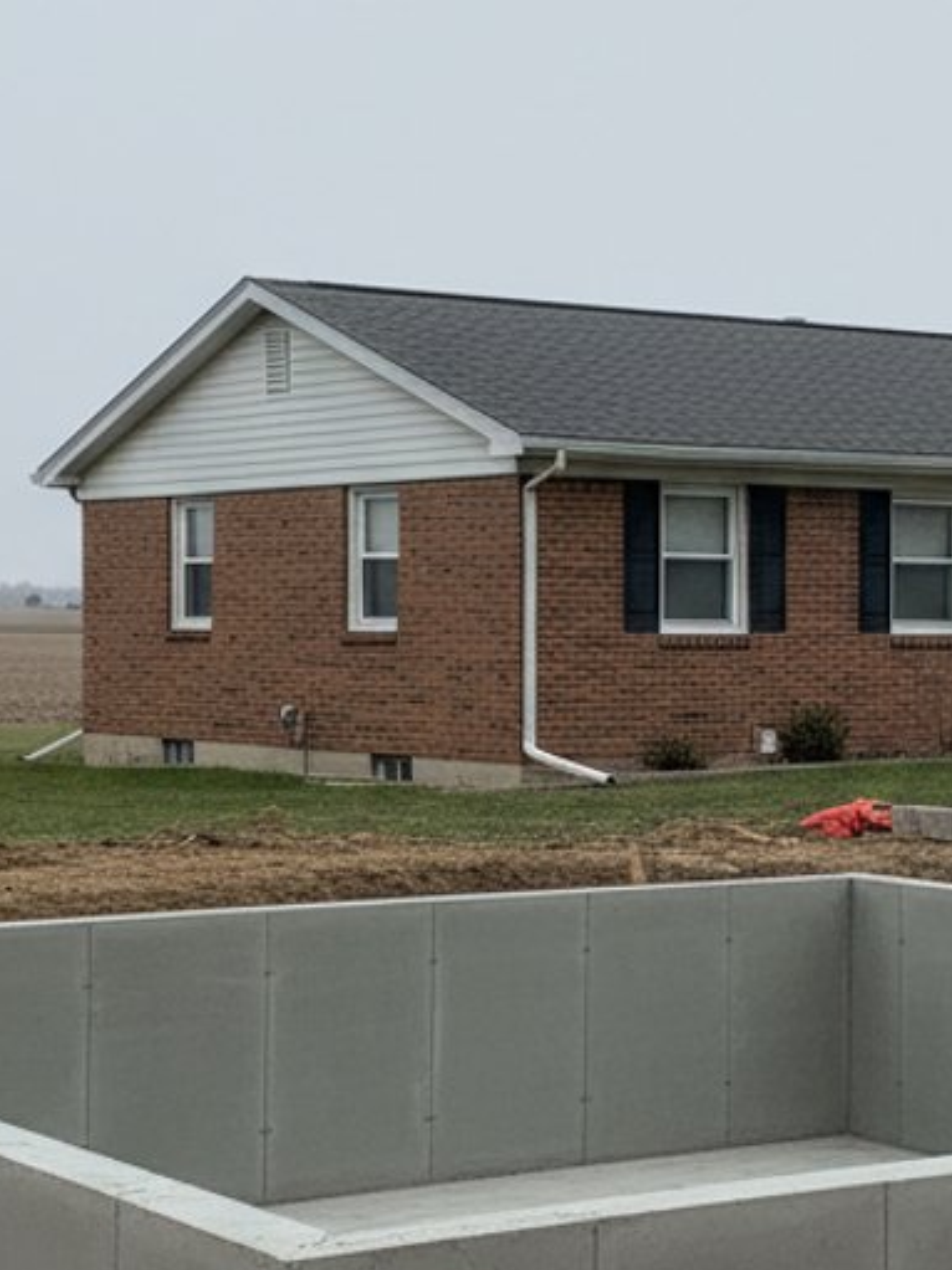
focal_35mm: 54
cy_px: 693
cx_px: 778
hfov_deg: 26.5
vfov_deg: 35.5
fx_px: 1981
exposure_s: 1/1298
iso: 427
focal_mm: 6.4
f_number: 1.8
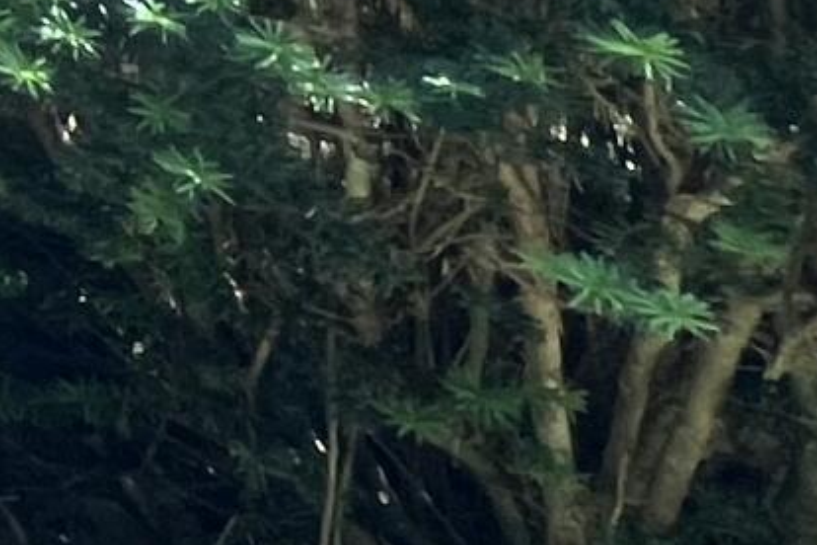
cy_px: -1191
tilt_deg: +14.2
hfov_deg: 10.2
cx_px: -1906
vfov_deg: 9.8
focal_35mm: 98
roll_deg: -2.7
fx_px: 2224
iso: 64
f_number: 1.8
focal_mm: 1.57
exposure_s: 1/99
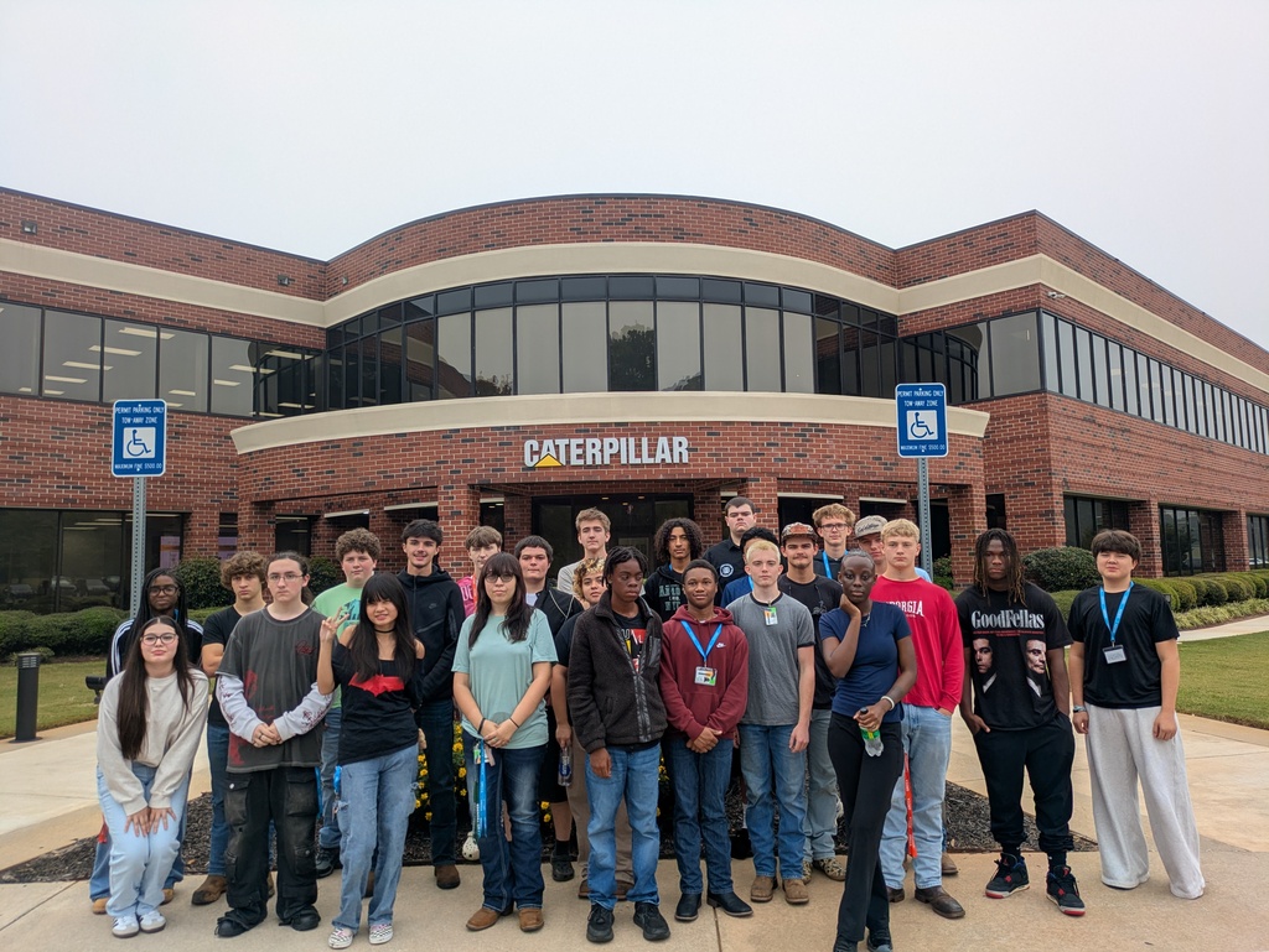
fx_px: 917
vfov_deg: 54.9
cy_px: 476
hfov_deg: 69.4
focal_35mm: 25
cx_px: 634
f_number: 1.89
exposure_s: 1/526
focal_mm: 5.43
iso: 59
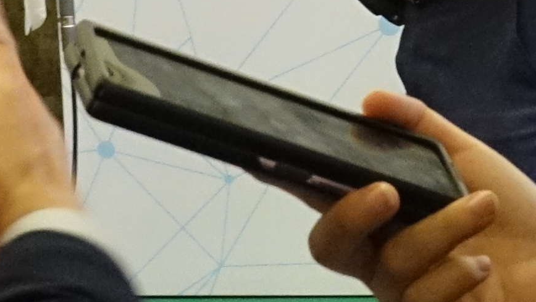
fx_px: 3754
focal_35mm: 264
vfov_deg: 4.6
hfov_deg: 8.2
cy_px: -166
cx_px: 221
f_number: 6.3
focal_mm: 14.65
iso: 1600
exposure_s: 1/30
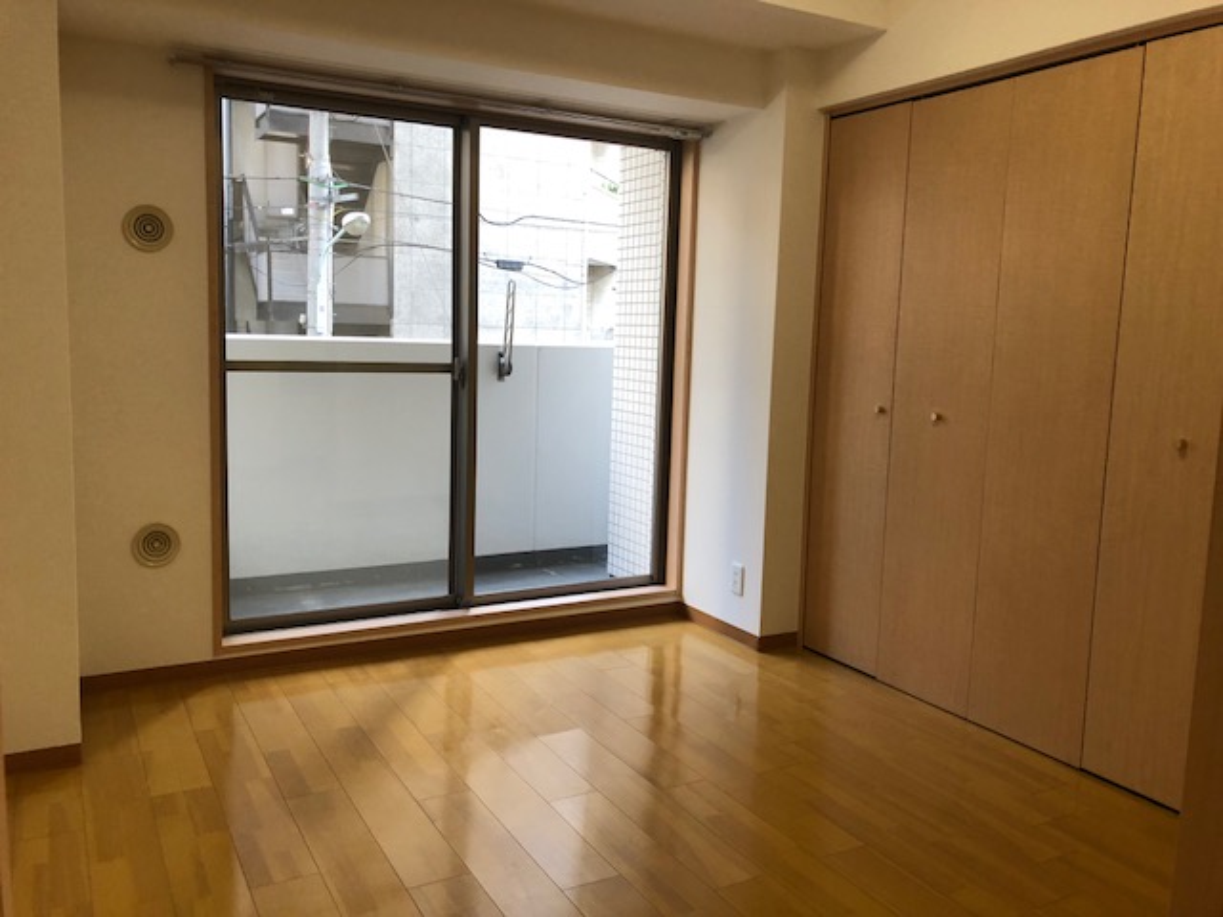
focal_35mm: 28
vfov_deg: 49.7
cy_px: 458
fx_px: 989
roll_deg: -1.0
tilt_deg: -6.4
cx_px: 612
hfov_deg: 63.4
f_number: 1.8
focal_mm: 3.99
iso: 32
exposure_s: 1/30
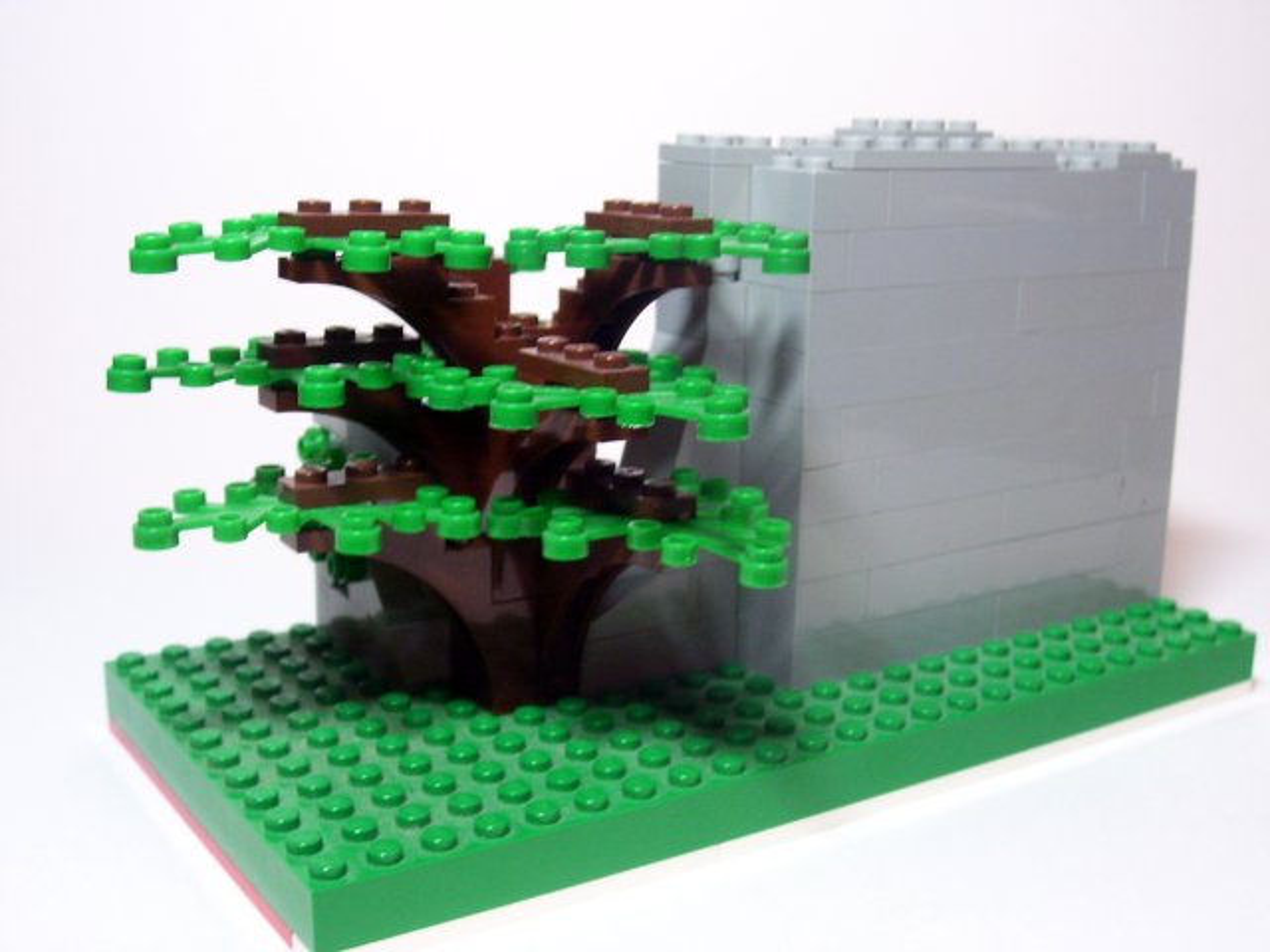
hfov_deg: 44.8
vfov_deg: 34.3
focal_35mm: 42
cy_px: 476
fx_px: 1541
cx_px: 635
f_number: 3
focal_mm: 7
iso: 160
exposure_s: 1/15
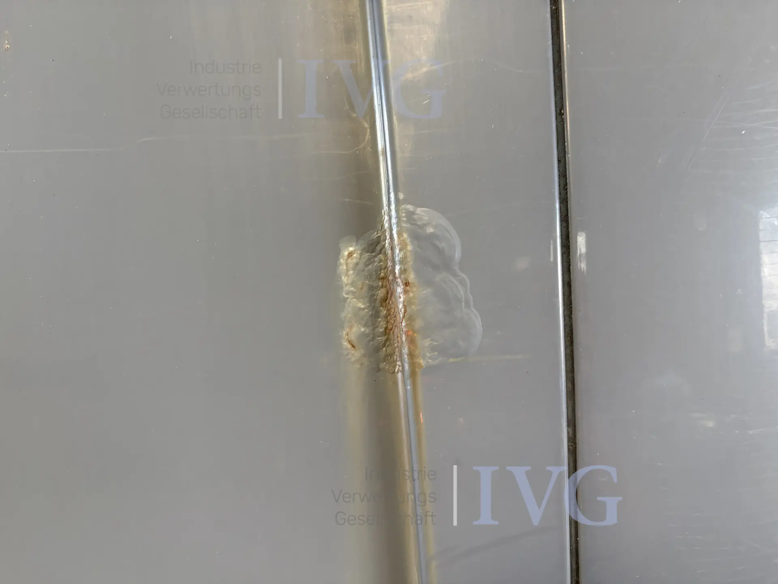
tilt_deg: -5.1
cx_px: 389
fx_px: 584
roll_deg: +0.4
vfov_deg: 53.1
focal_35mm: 26
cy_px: 292
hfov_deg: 67.3
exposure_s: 1/116
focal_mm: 5.96
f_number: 1.6
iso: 125
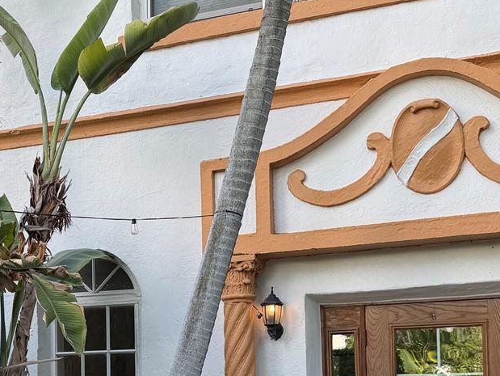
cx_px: 132
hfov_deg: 30.7
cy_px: 360
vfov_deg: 22.9
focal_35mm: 62
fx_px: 896
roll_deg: +3.5
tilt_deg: +2.2
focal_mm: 6.76
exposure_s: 1/742
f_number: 1.78
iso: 80
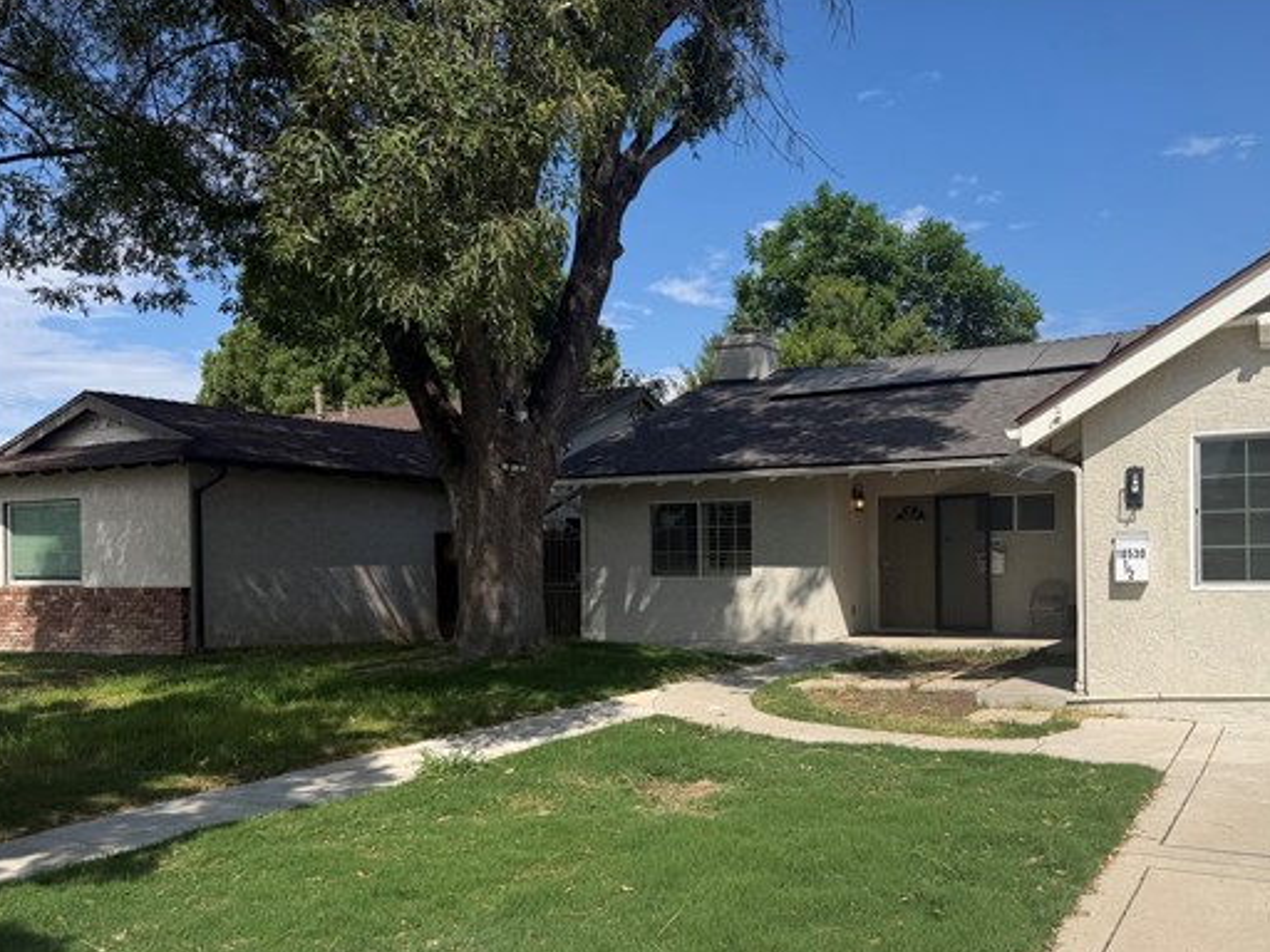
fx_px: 1101
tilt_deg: -0.4
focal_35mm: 30
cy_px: 565
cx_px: 766
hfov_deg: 59.4
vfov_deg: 46.6
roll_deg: +1.2
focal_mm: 6.76
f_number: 1.78
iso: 80
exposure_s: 1/5714
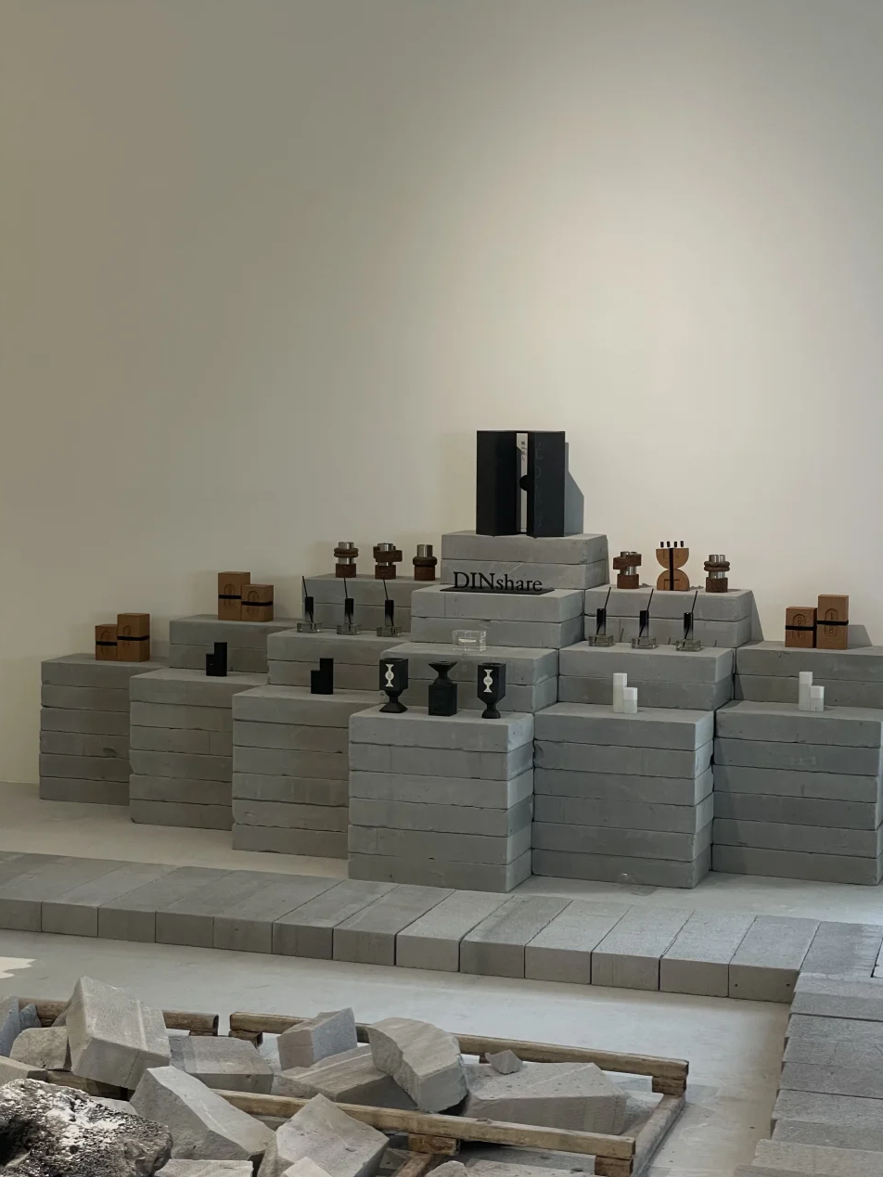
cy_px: 576
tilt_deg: -4.1
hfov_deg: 24.8
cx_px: 492
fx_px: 2006
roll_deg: -0.8
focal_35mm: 59
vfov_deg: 32.7
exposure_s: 1/100
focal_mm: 6
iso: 80
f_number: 2
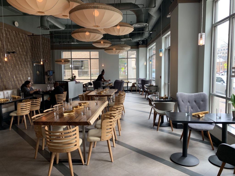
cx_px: 118
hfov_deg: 67.3
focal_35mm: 26
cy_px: 88
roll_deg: +0.5
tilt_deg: -6.3
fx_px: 177
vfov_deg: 53.1
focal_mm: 4.25
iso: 50
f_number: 1.8
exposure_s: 1/49
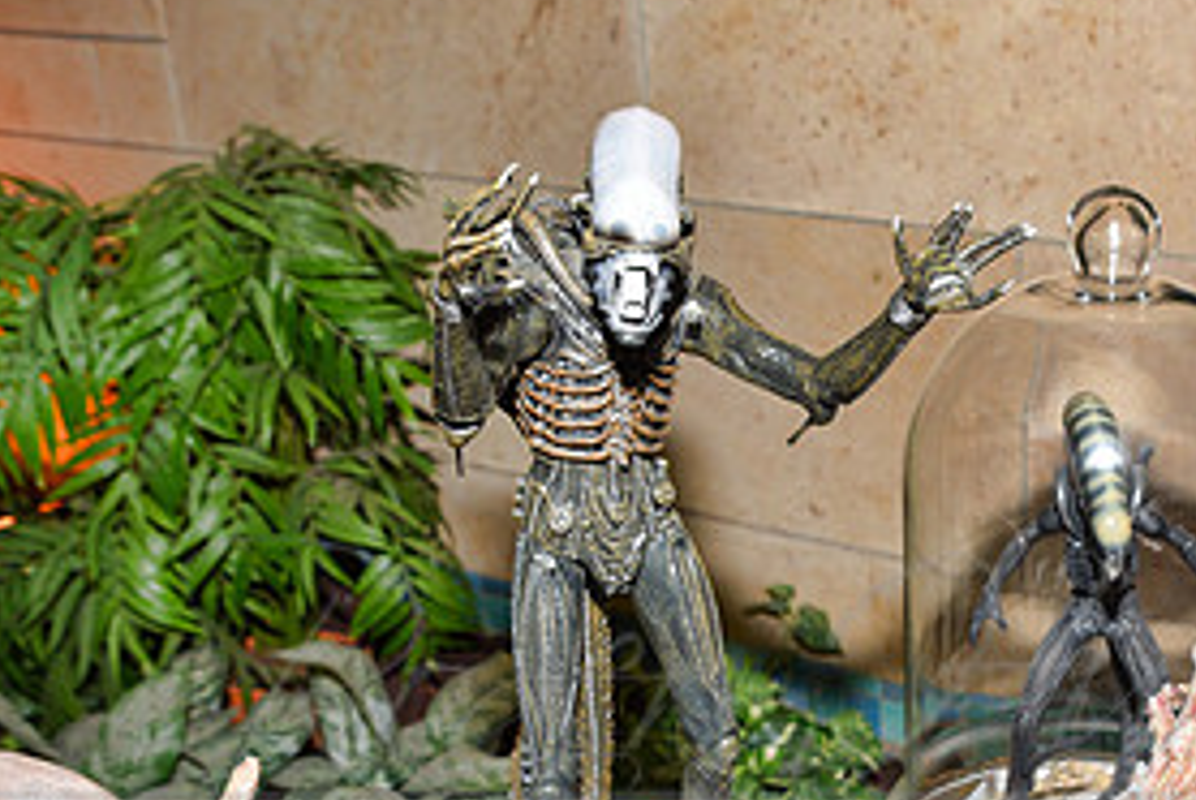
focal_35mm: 50
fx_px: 1663
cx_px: 1037
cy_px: 729
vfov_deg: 26.1
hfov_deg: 37.4
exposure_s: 1/60
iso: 200
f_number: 5
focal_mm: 24
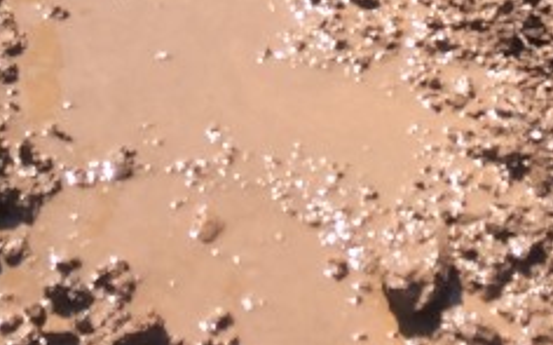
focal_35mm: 138
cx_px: 185
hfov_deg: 15.1
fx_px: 2078
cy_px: -514
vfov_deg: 8.6
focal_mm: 4.12
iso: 32
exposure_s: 1/977
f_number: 2.2
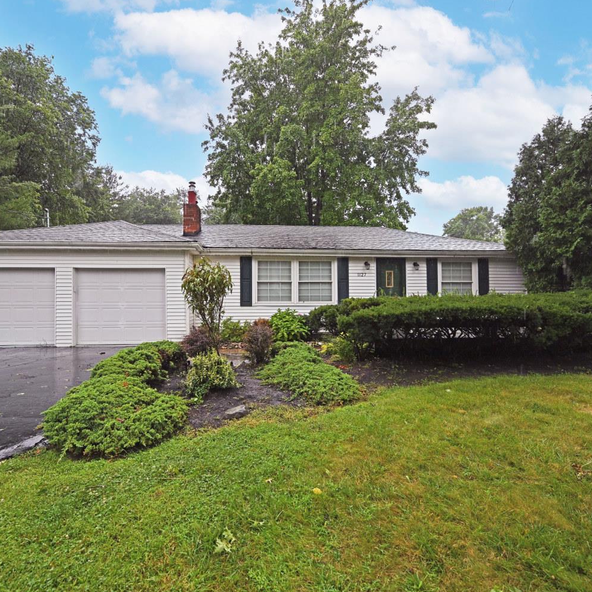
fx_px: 348
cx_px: 284
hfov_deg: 80.7
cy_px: 296
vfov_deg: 80.7
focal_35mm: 18
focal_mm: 14
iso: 200
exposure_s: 1/250
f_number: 4.5
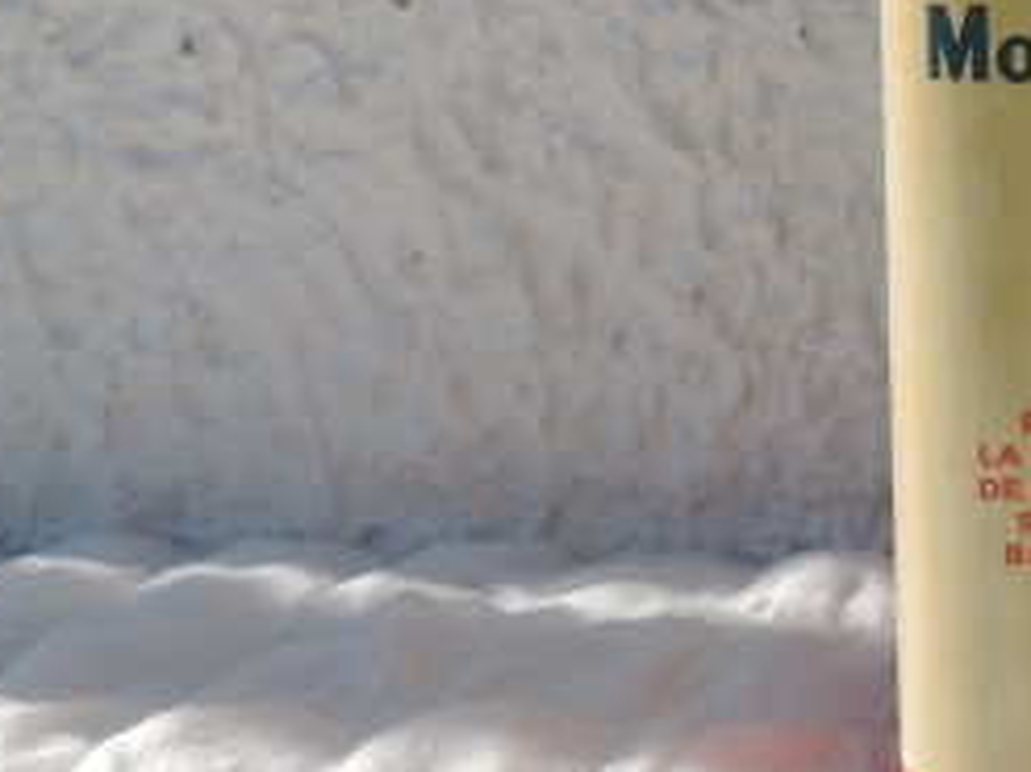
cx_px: 1190
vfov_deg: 21.5
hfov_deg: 26.0
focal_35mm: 68
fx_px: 2024
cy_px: 221
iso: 80
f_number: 3.1
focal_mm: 4.9
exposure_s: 1/1250
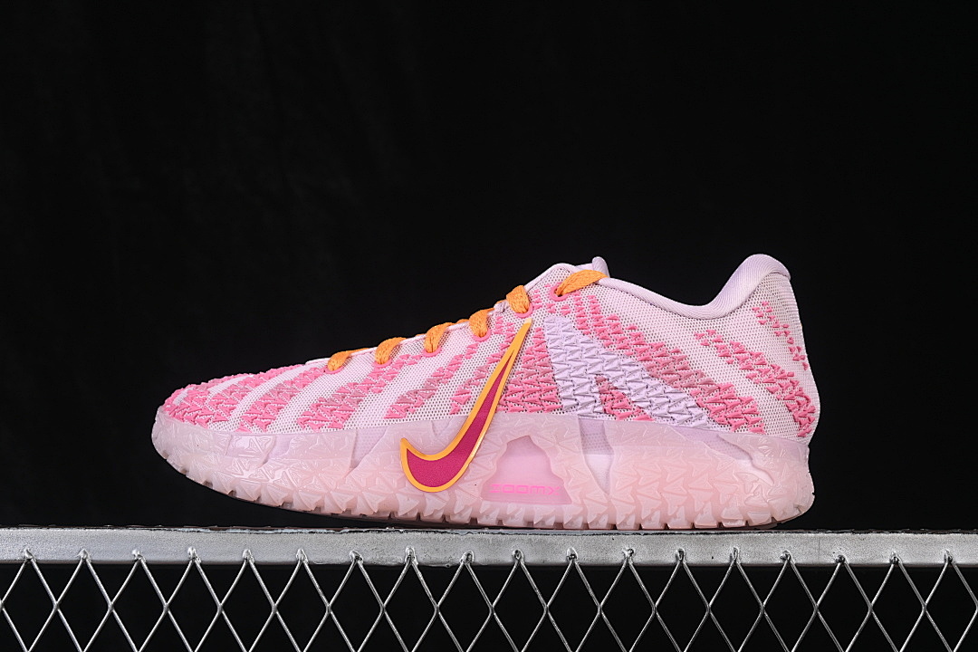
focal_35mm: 75
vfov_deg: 18.2
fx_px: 2037
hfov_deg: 27.0
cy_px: 326
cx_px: 489
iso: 160
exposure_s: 1/80
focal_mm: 50
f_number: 8
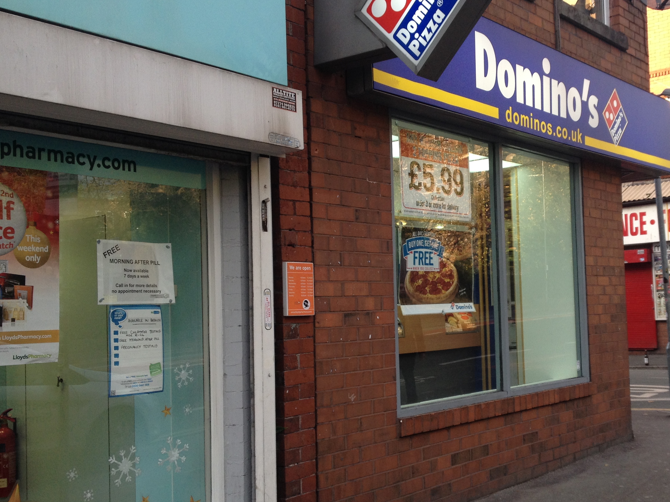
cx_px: 439
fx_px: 929
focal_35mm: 48
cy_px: 274
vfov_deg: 30.2
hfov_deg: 39.3
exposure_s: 1/120
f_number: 2.4
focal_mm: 4.28
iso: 64
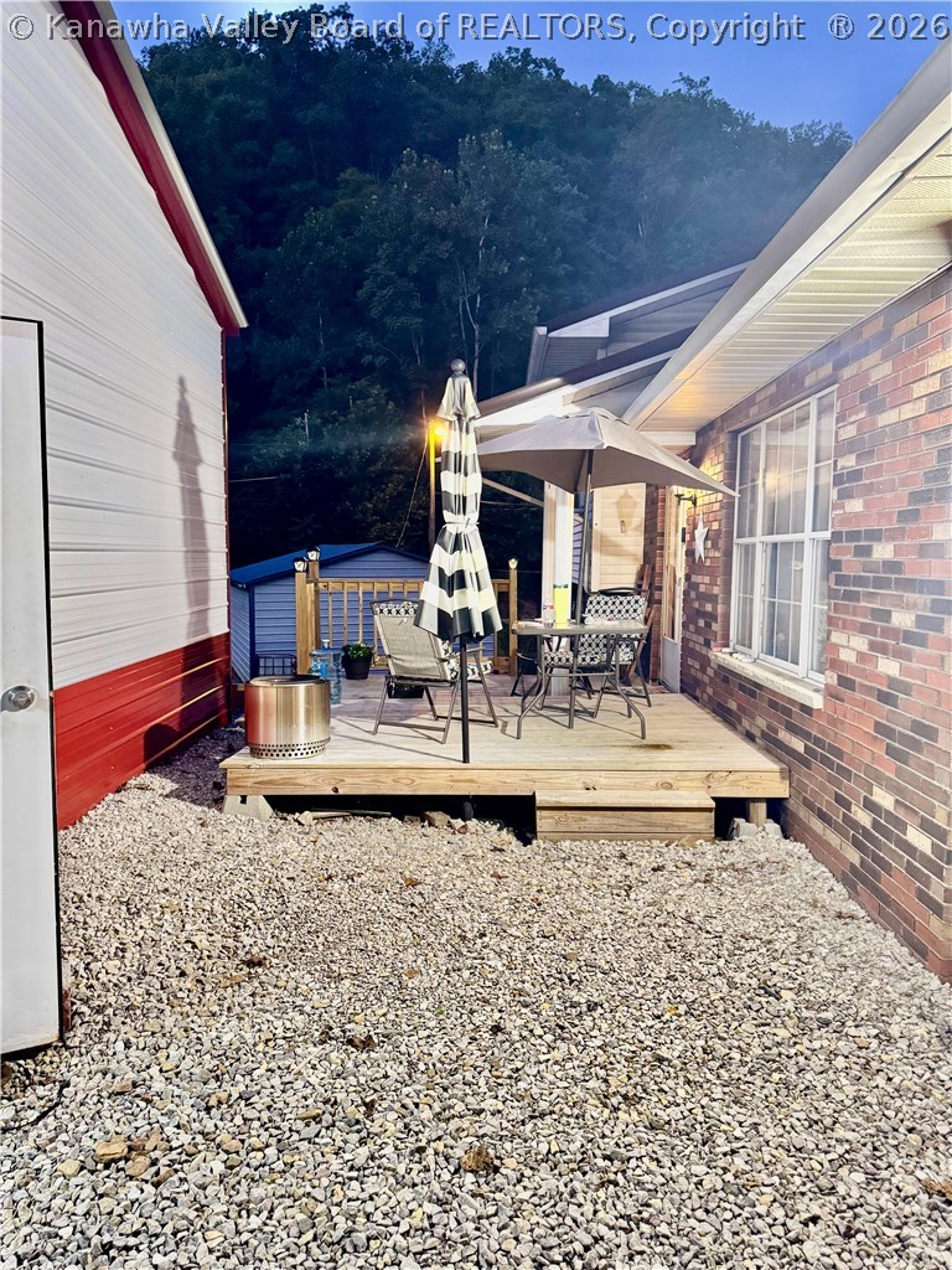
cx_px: 476
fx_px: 880
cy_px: 635
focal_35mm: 24
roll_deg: +0.2
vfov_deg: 71.6
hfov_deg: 56.8
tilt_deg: -4.6
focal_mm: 6.76
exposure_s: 1/60
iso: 640
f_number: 1.78
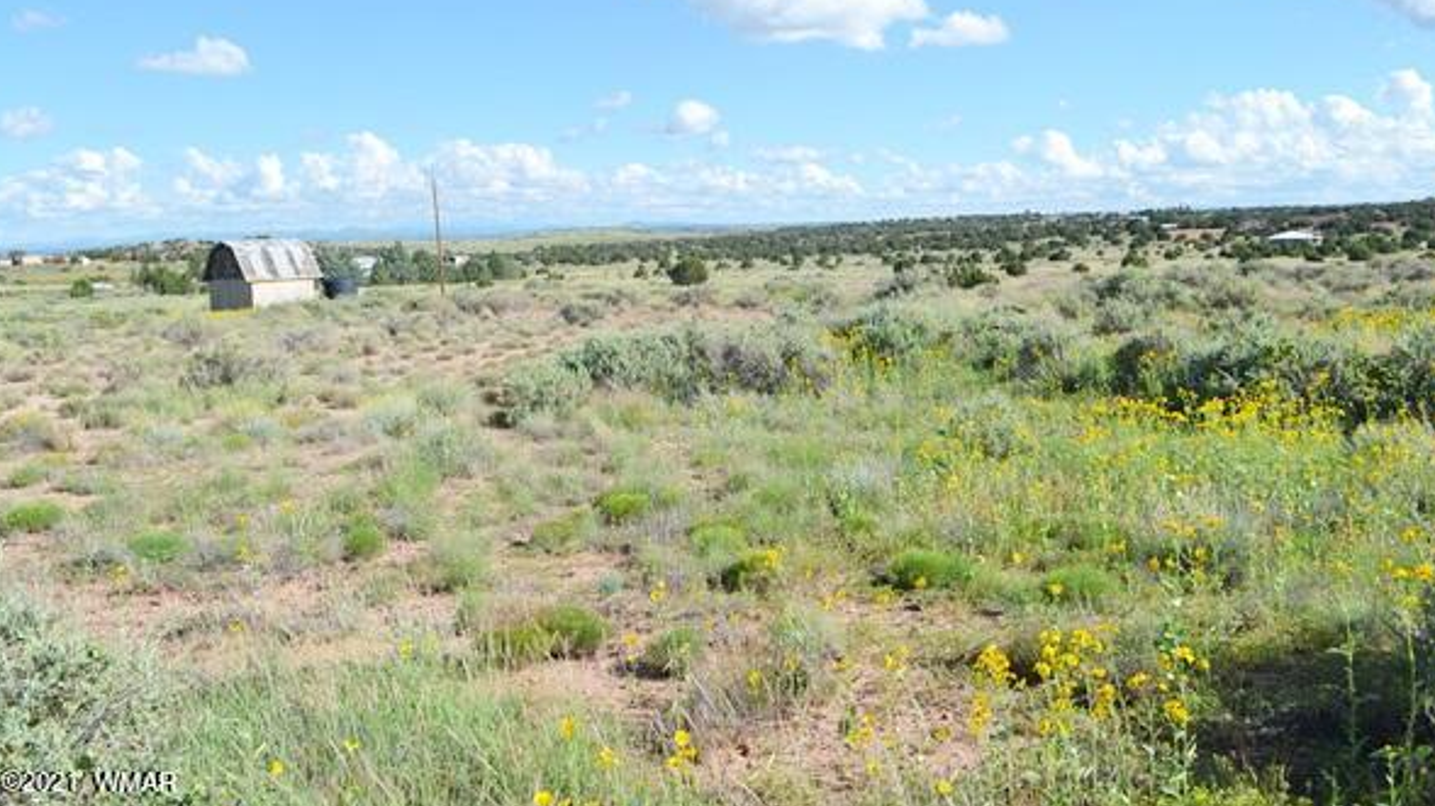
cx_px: 719
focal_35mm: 32
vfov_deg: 36.6
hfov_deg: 61.0
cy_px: 338
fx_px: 1217
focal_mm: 20
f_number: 8
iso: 100
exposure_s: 1/250
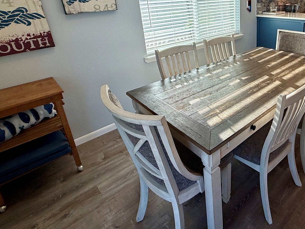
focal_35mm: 25
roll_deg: +2.2
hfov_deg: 65.1
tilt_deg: -16.7
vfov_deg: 52.6
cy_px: 59
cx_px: 229
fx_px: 220
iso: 64
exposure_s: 1/306
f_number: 2.2
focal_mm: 2.22
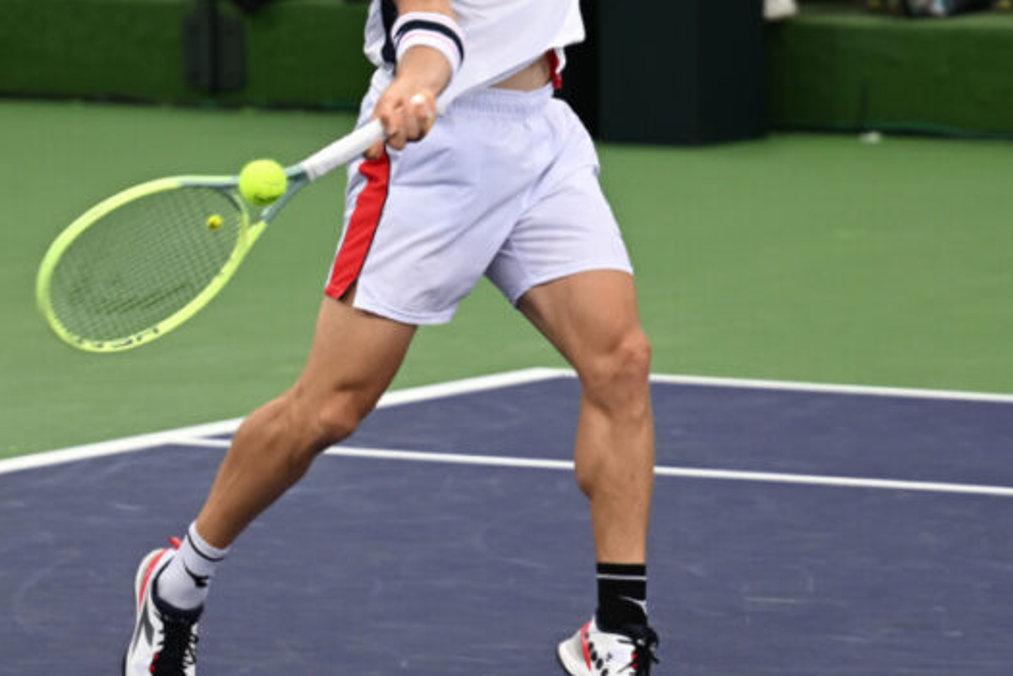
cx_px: 409
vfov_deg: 3.9
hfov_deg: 5.9
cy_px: 236
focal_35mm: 351
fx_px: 9876
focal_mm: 120
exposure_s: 1/1600
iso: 500
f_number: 2.8
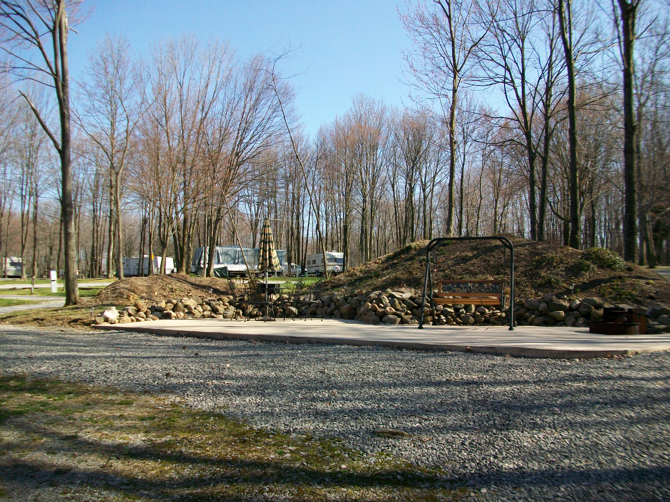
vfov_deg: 44.2
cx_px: 335
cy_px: 251
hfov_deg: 56.8
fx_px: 619
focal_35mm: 32
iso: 64
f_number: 2.8
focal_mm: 5.7
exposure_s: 1/500
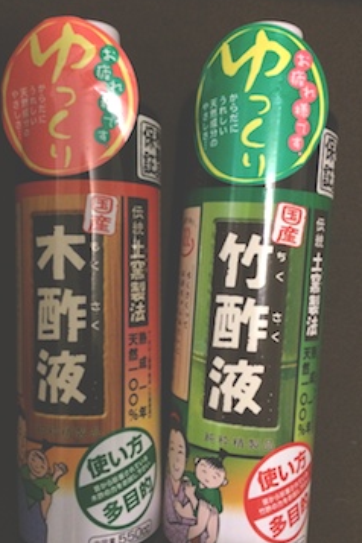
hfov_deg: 37.8
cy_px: 281
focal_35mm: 35
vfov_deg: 54.4
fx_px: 528
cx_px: 170
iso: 400
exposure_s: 1/15
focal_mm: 4.12
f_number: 2.2
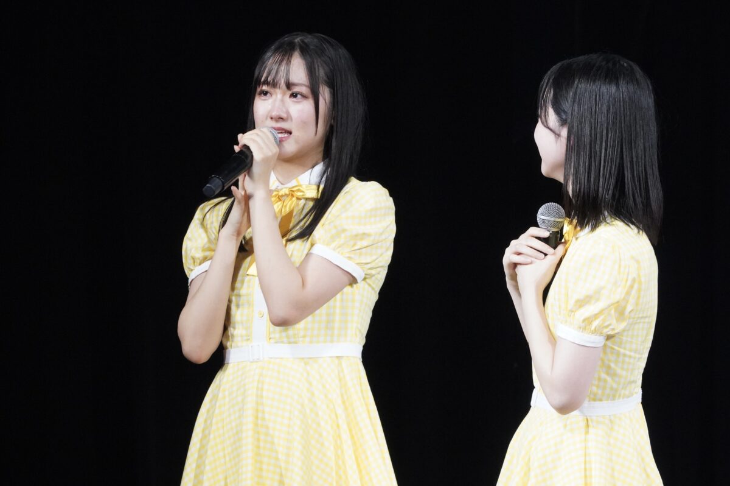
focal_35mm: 300
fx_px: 6078
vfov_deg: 4.6
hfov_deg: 6.9
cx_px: 365
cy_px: 243
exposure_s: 1/200
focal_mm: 300
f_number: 11
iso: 10000
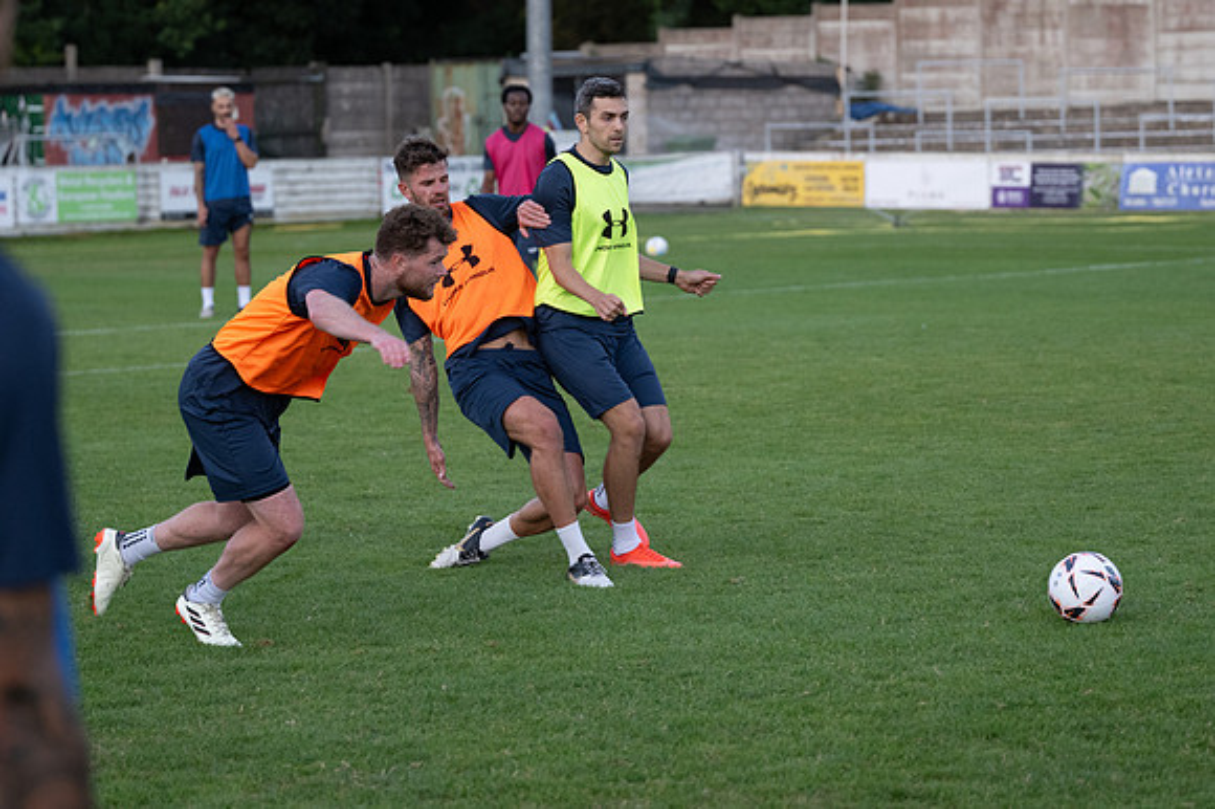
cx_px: 608
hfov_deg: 16.5
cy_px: 404
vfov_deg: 11.0
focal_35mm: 124
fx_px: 4182
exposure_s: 1/400
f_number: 2.8
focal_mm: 83
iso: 1000
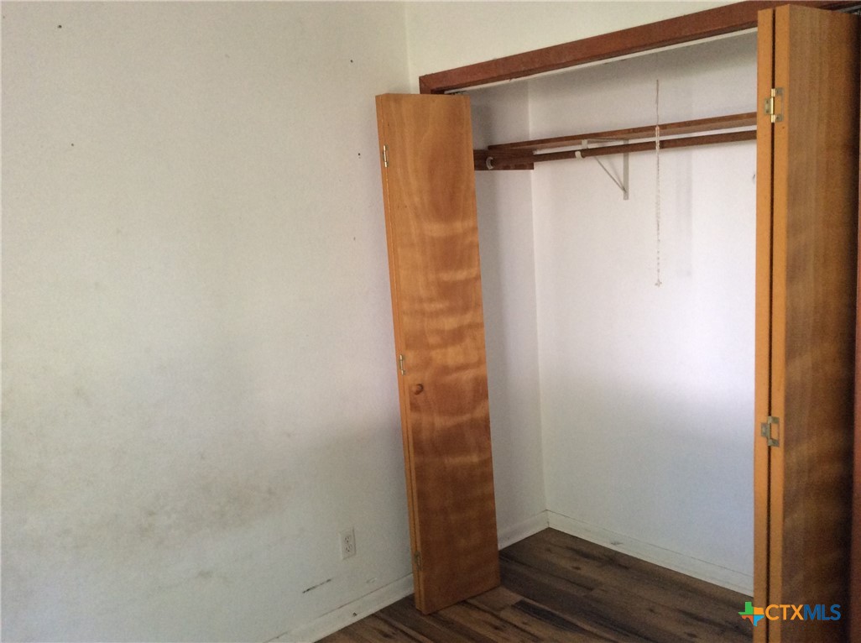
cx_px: 430
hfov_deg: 56.9
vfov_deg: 44.0
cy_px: 322
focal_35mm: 32
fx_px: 795
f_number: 2.4
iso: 100
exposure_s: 1/24
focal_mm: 3.3
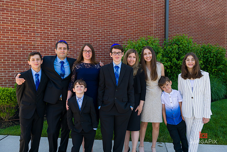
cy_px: 76
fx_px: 196
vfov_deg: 42.3
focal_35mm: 31
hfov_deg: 60.3
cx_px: 114
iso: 200
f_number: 5
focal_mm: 31
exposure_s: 1/250
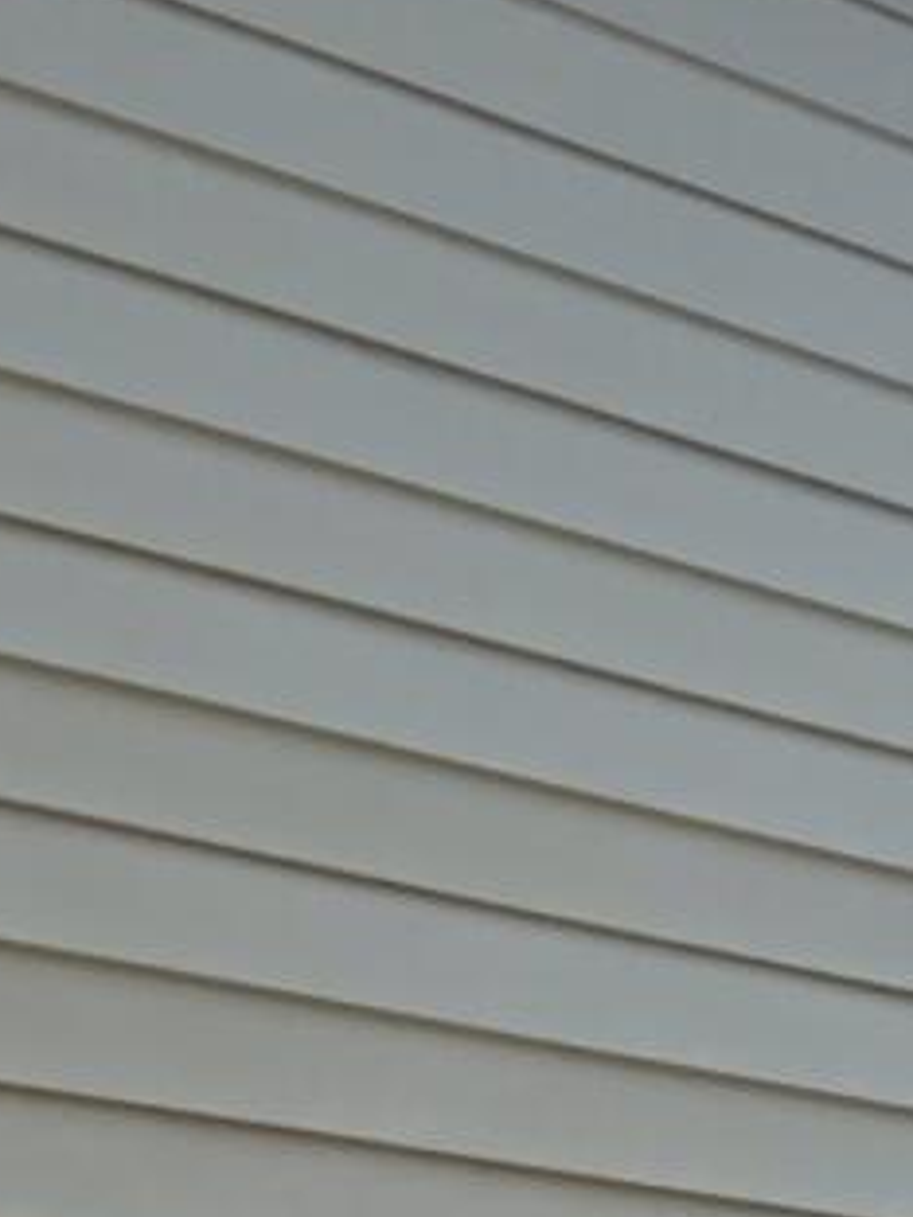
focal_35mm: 154
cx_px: 1803
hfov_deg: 9.1
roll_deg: -1.7
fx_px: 5416
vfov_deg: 12.1
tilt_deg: -1.5
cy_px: 1970
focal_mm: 6.76
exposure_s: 1/5319
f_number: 1.78
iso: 100
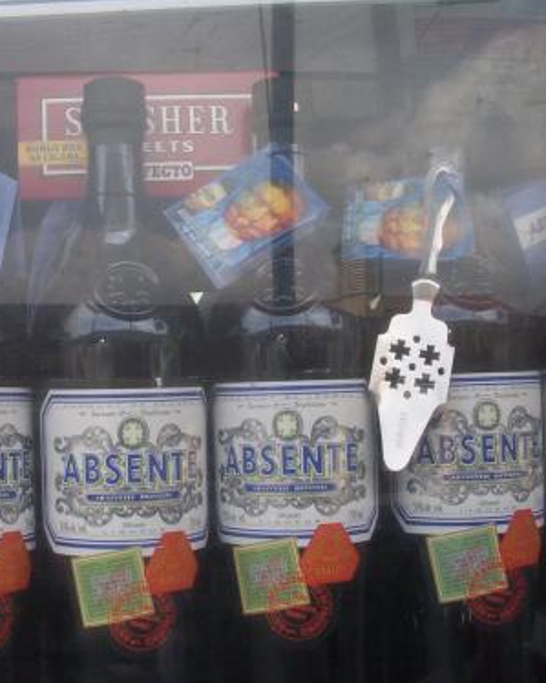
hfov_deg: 29.5
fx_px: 1031
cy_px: 341
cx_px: 199
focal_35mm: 51
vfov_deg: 36.7
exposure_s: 1/237
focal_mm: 6
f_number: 4.5
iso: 100
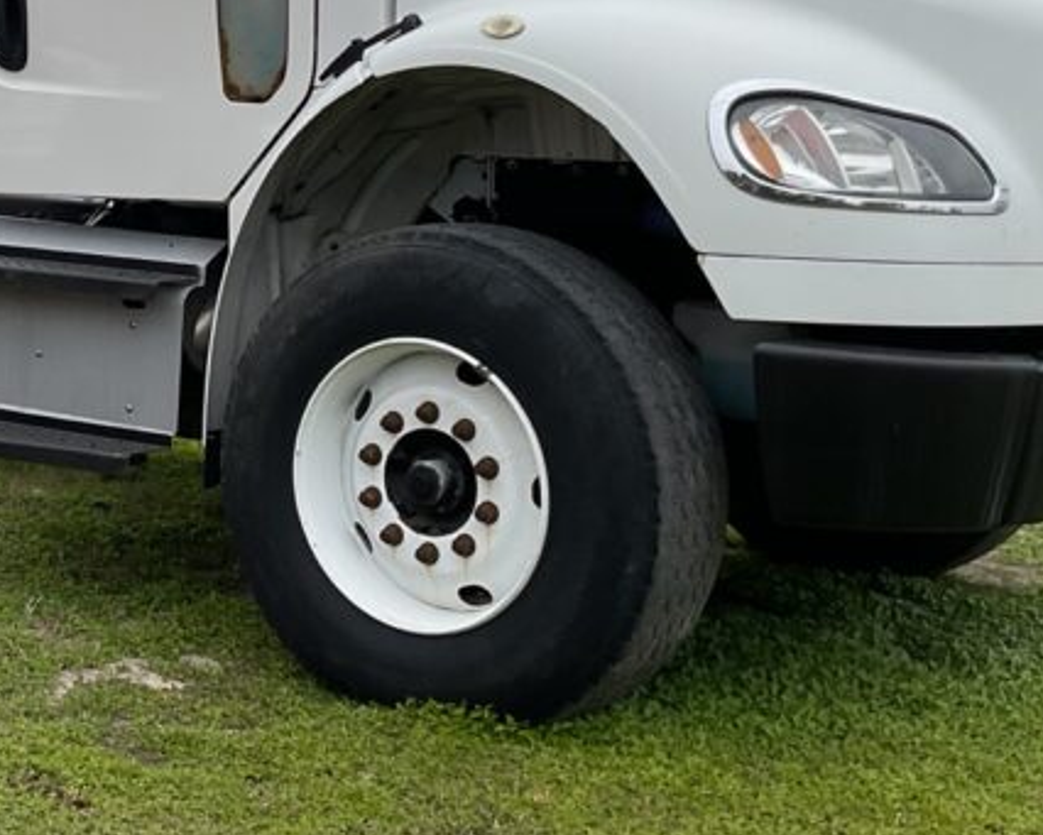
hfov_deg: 26.7
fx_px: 2100
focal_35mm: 68
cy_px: 189
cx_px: 64
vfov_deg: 22.2
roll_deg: -3.0
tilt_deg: -1.4
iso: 16
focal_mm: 3
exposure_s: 1/346
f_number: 1.8
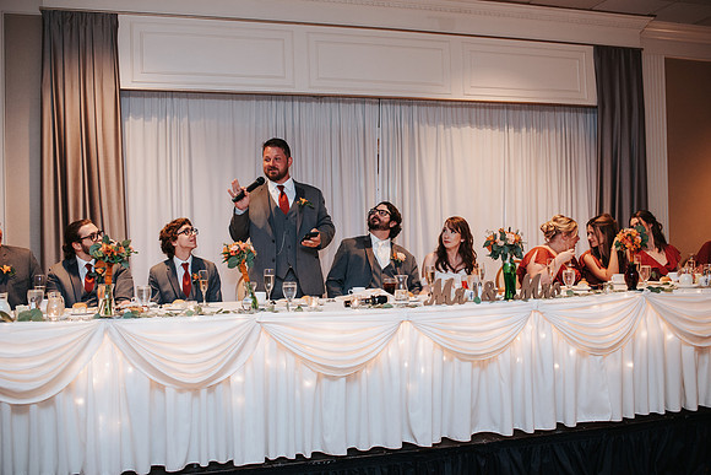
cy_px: 238
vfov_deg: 37.9
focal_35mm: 35
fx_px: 691
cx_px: 356
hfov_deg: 54.4
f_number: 2.8
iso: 900
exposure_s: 1/160
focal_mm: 35
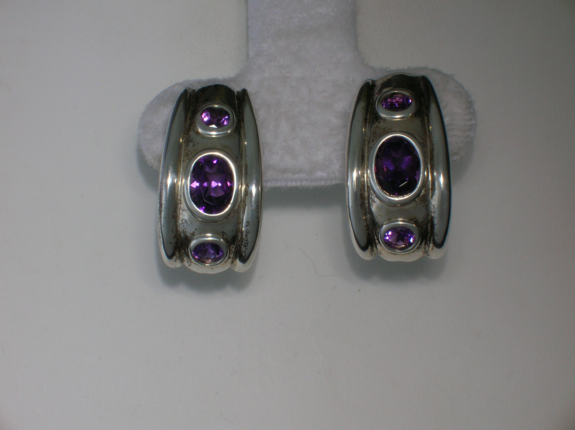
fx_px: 1693
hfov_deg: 19.3
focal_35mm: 102
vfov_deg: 14.5
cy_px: 215
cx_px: 288
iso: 77
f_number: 8.2
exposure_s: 1/60.1
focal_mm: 17.1
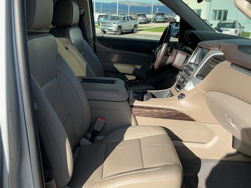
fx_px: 218
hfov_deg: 60.0
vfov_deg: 46.8
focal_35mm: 30
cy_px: 94
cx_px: 126
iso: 25
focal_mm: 3
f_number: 1.8
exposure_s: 1/792
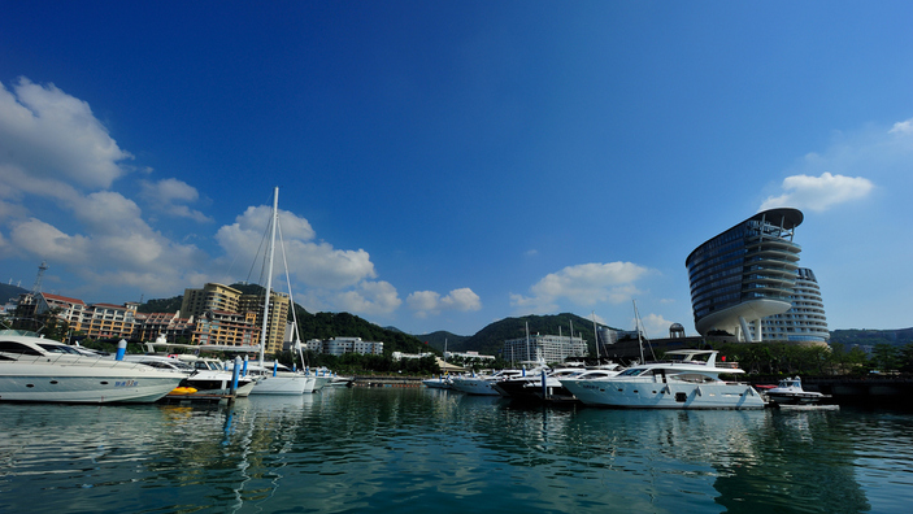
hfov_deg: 103.0
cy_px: 284
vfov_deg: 70.4
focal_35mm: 15
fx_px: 363
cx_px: 464
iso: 200
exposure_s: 1/1000
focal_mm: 14
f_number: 9
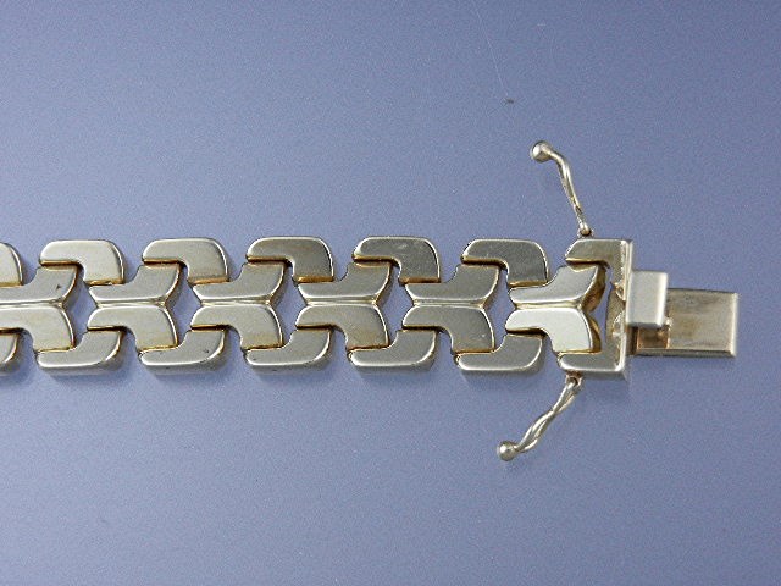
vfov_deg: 14.5
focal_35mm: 102
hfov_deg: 19.3
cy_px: 293
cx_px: 390
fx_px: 2301
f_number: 4.5
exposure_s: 1/30.1
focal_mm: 18.3
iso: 400
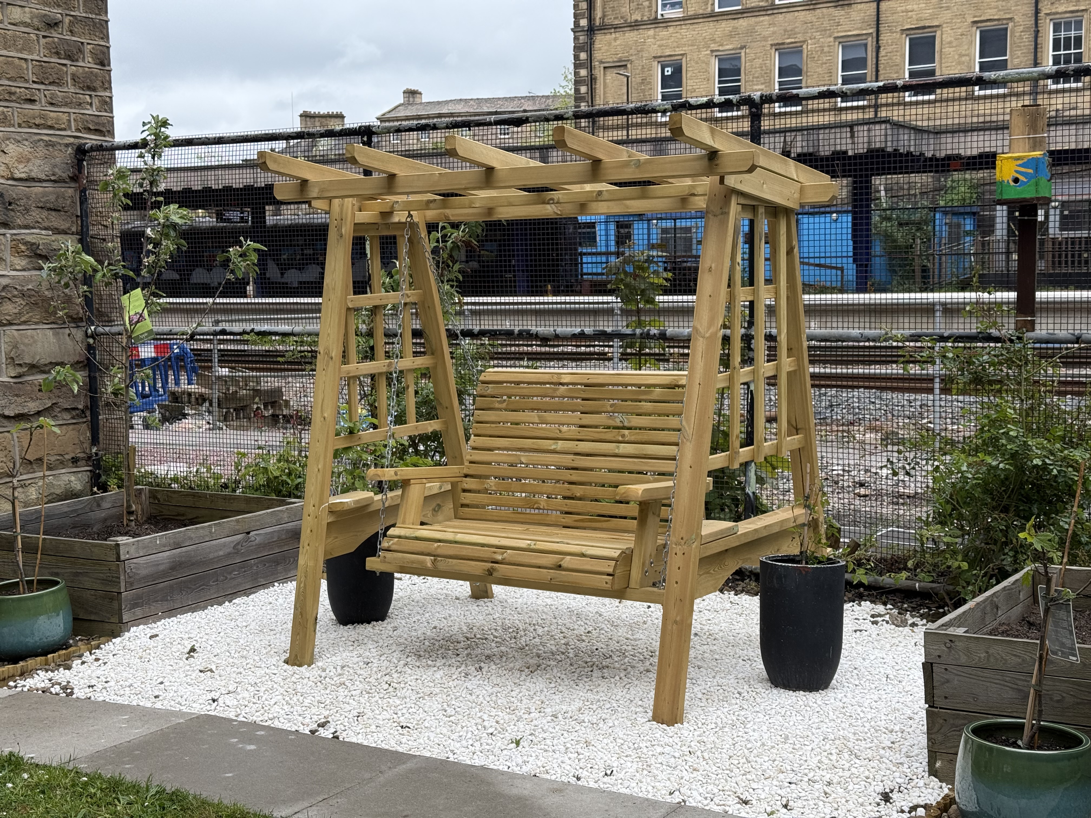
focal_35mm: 48
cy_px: 409
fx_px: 1513
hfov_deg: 39.7
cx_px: 546
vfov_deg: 30.3
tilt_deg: -5.3
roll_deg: +1.3
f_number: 1.78
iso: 64
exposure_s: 1/1513
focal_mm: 6.76
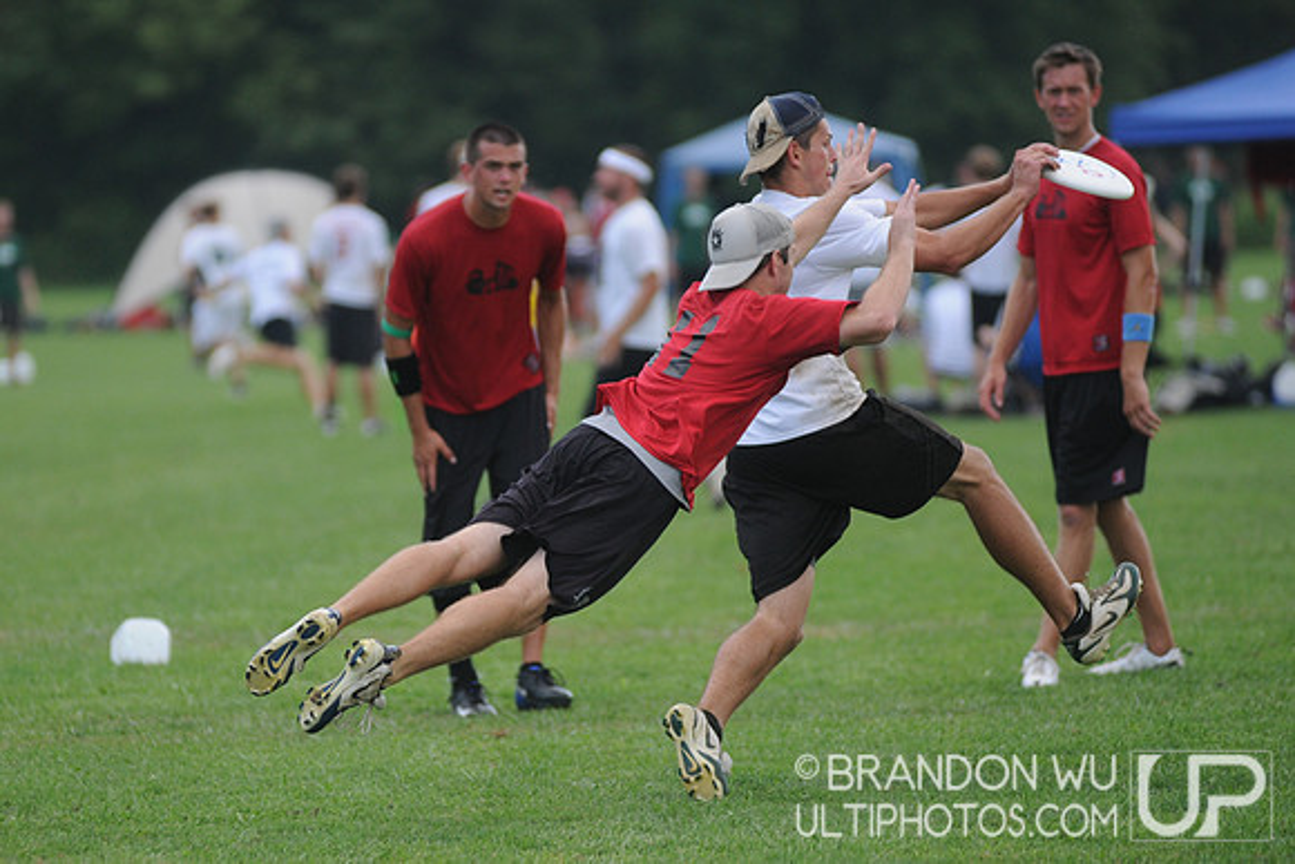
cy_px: 432
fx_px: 10794
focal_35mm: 300
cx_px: 648
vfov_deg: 4.6
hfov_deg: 6.9
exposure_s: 1/1600
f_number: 2.8
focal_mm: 200
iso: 400
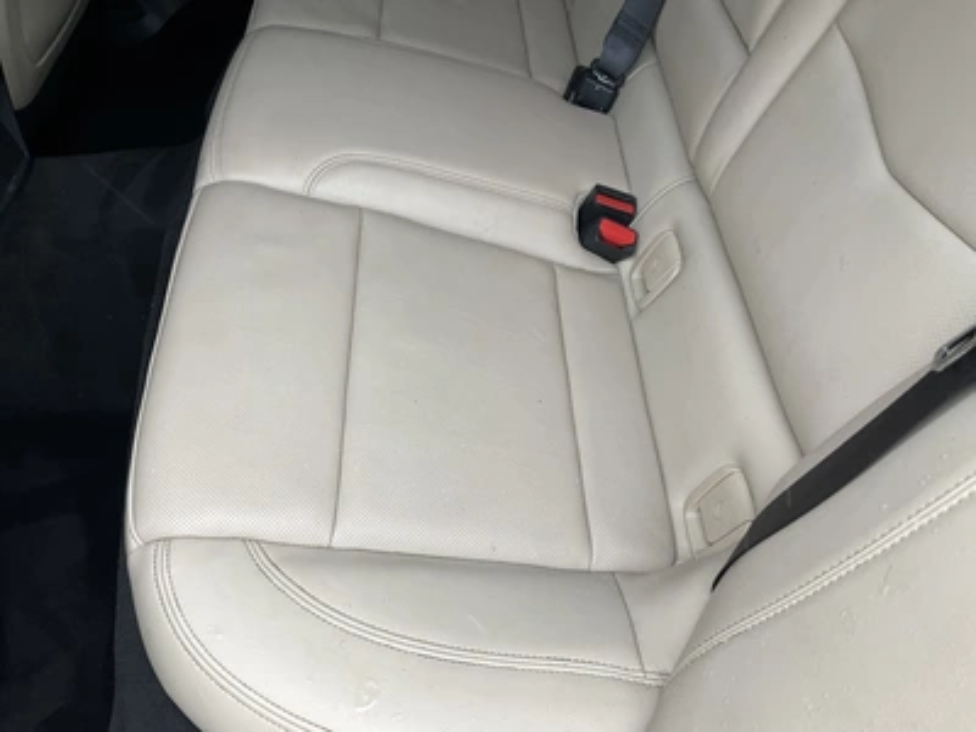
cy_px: 366
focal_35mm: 29
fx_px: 818
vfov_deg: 48.2
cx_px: 488
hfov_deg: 61.7
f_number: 1.8
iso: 40
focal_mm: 3
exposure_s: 1/122
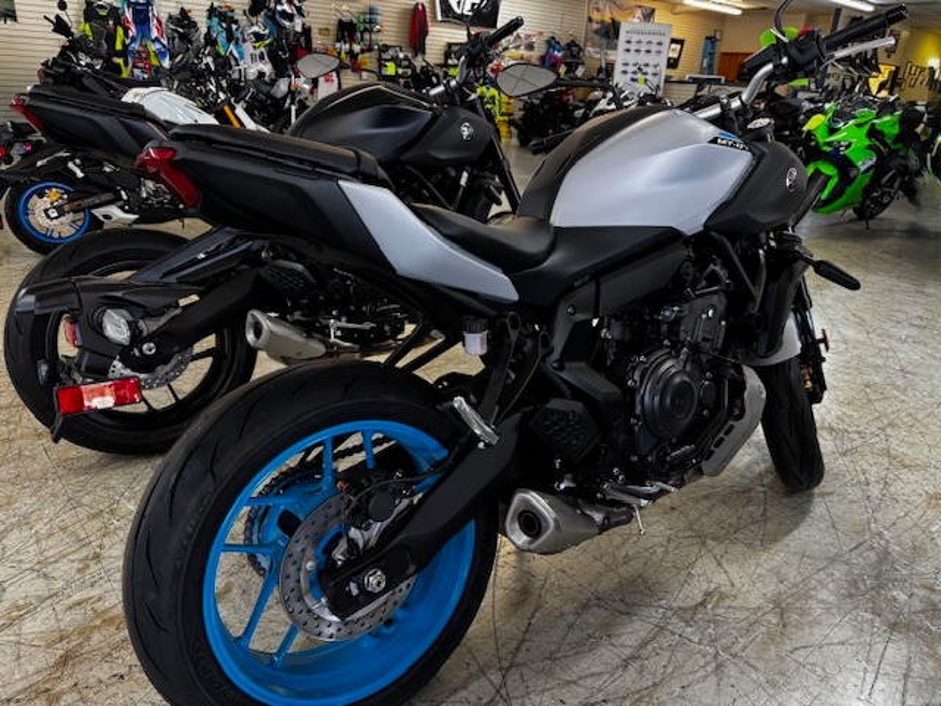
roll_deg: -3.3
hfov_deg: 71.6
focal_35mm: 24
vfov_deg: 56.8
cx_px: 470
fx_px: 652
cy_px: 353
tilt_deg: -22.6
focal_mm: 6.76
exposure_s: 1/60
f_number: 1.78
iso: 200
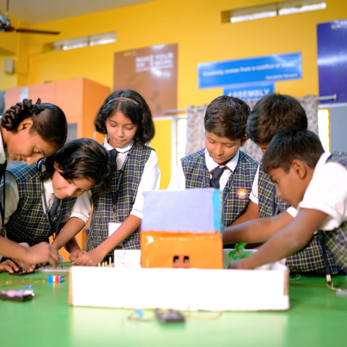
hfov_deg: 37.5
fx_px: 510
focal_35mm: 45
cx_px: 159
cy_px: 174
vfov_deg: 37.6
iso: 640
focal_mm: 35
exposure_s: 1/160
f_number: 1.4
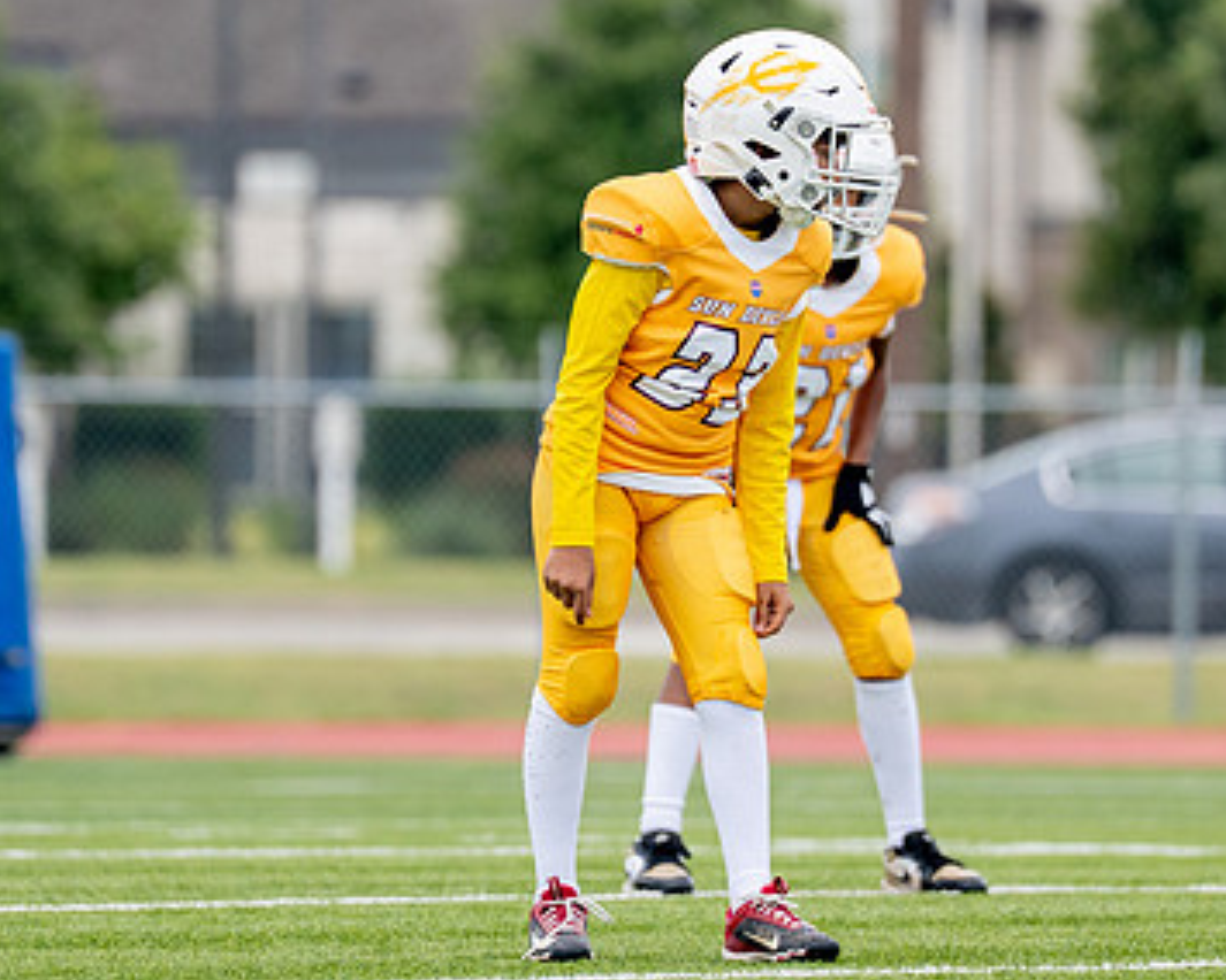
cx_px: 560
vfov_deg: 2.7
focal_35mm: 569
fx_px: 20646
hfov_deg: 3.4
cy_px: 303
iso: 250
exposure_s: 1/2000
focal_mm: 200
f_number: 2.8
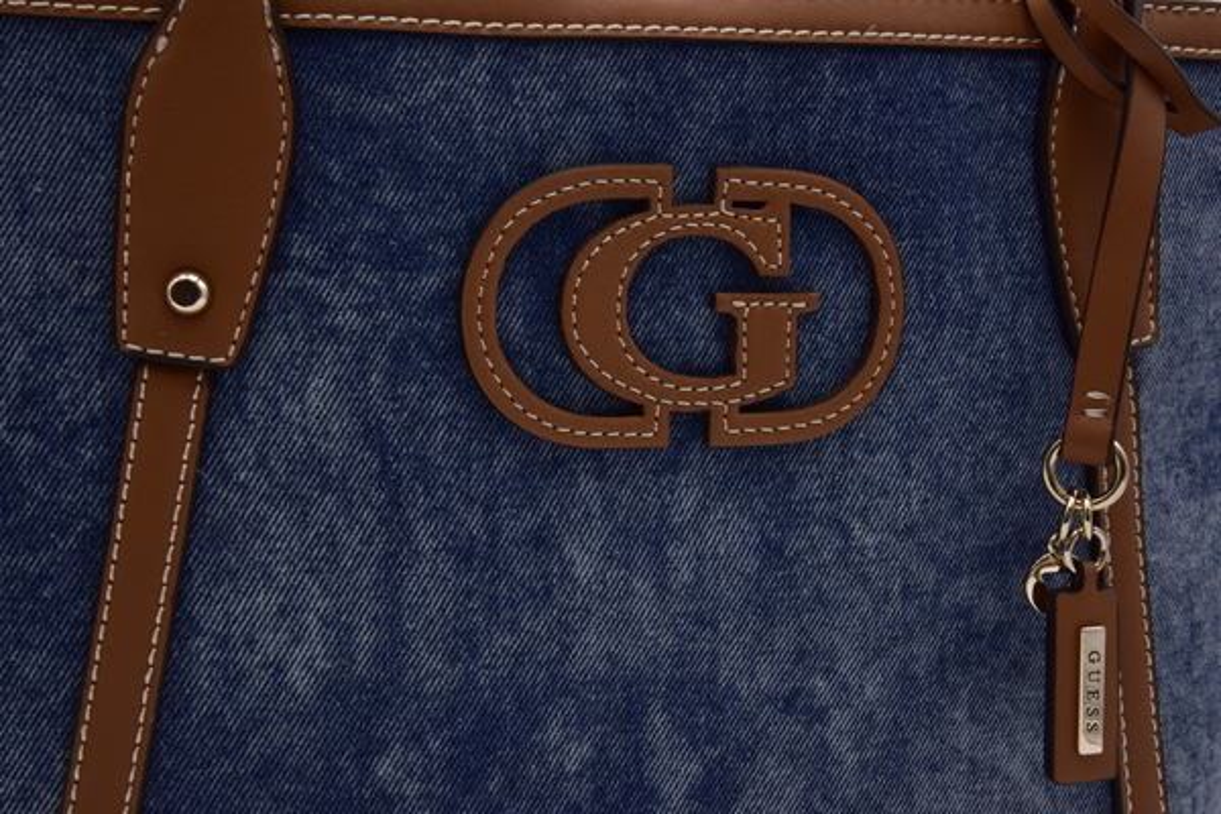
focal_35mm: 68
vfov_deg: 20.0
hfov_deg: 29.7
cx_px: 610
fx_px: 2306
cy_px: 407
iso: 800
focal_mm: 68
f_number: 22
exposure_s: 1/30
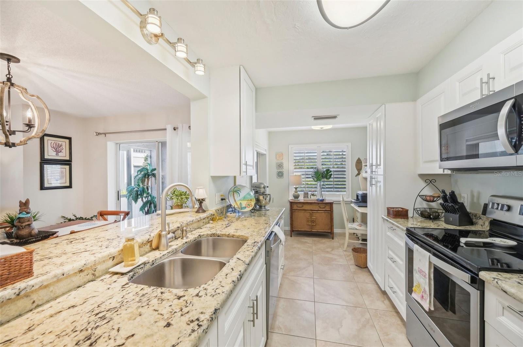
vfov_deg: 81.1
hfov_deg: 104.3
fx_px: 203
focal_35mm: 14
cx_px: 262
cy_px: 174
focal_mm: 14
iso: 400
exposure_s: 1/40
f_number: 8
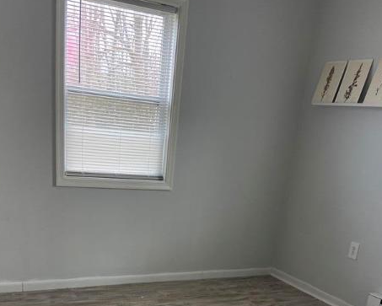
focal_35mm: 43
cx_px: 176
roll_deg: -5.4
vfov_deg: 32.0
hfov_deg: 42.8
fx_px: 486
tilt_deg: -20.6
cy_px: 312
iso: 80
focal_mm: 4.25
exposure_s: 1/121
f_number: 1.8
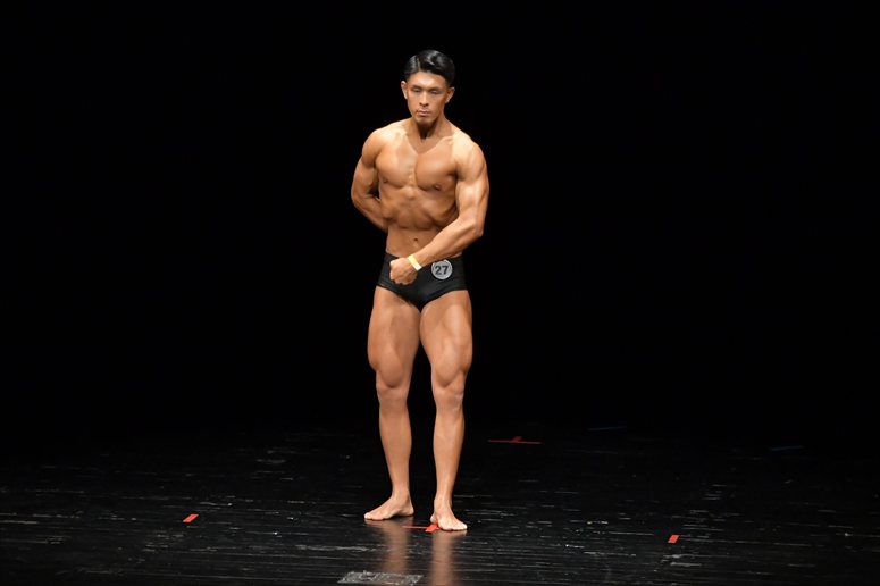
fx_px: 6597
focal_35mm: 270
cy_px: 293
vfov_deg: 5.1
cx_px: 440
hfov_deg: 7.6
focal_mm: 180
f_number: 5.6
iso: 4000
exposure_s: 1/400
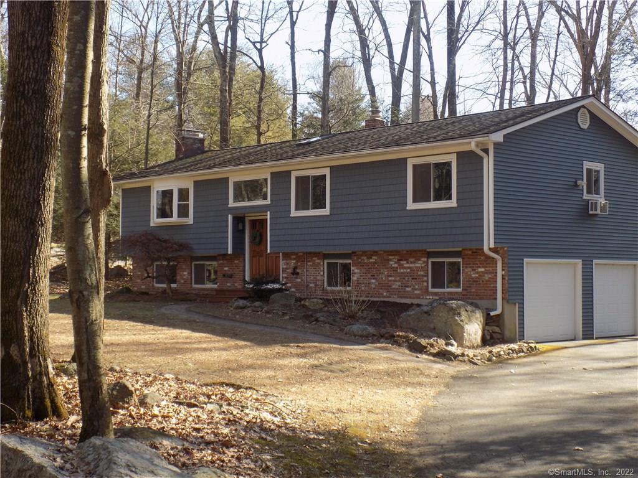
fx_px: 958
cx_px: 319
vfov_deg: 28.0
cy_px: 239
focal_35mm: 52
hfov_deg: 36.8
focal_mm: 9.3
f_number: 3.9
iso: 80
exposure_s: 1/125
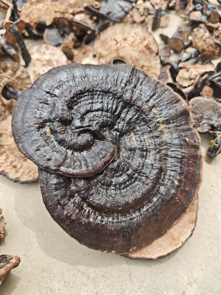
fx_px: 196
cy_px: 148
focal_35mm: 23
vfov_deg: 73.9
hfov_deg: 58.9
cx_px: 110
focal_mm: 6.55
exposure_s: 1/912
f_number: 1.62
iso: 50
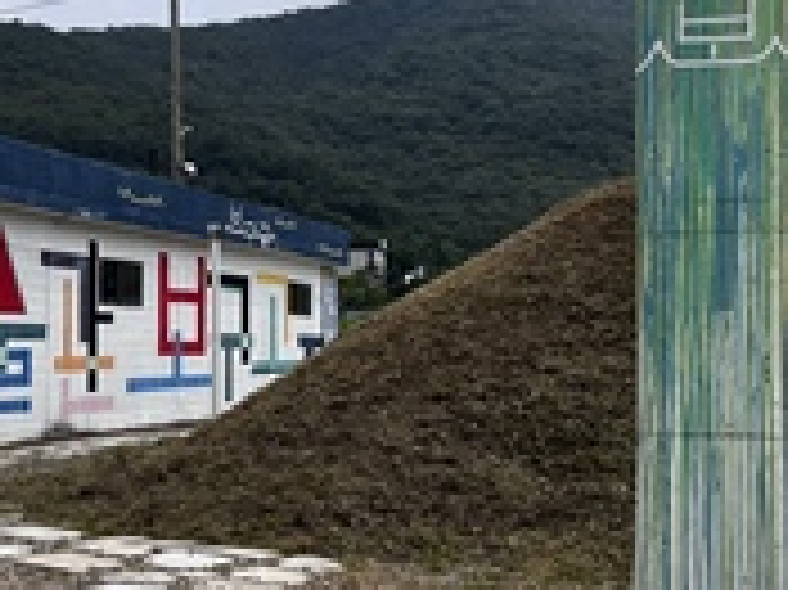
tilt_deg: +3.8
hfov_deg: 29.0
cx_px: 342
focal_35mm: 67
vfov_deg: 21.9
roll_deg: -0.5
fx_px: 1524
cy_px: 270
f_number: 1.5
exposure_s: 1/6579
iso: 50
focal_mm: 5.7
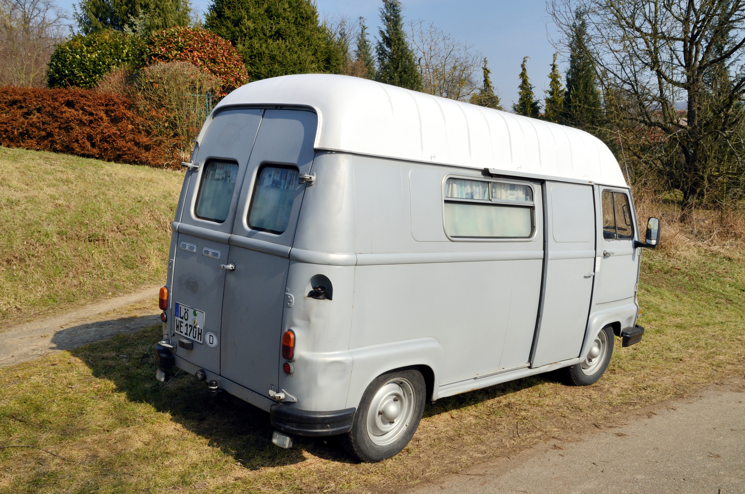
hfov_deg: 57.3
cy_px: 247
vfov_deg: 39.8
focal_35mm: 33
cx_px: 372
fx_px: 682
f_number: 11
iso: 200
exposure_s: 1/320
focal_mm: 22
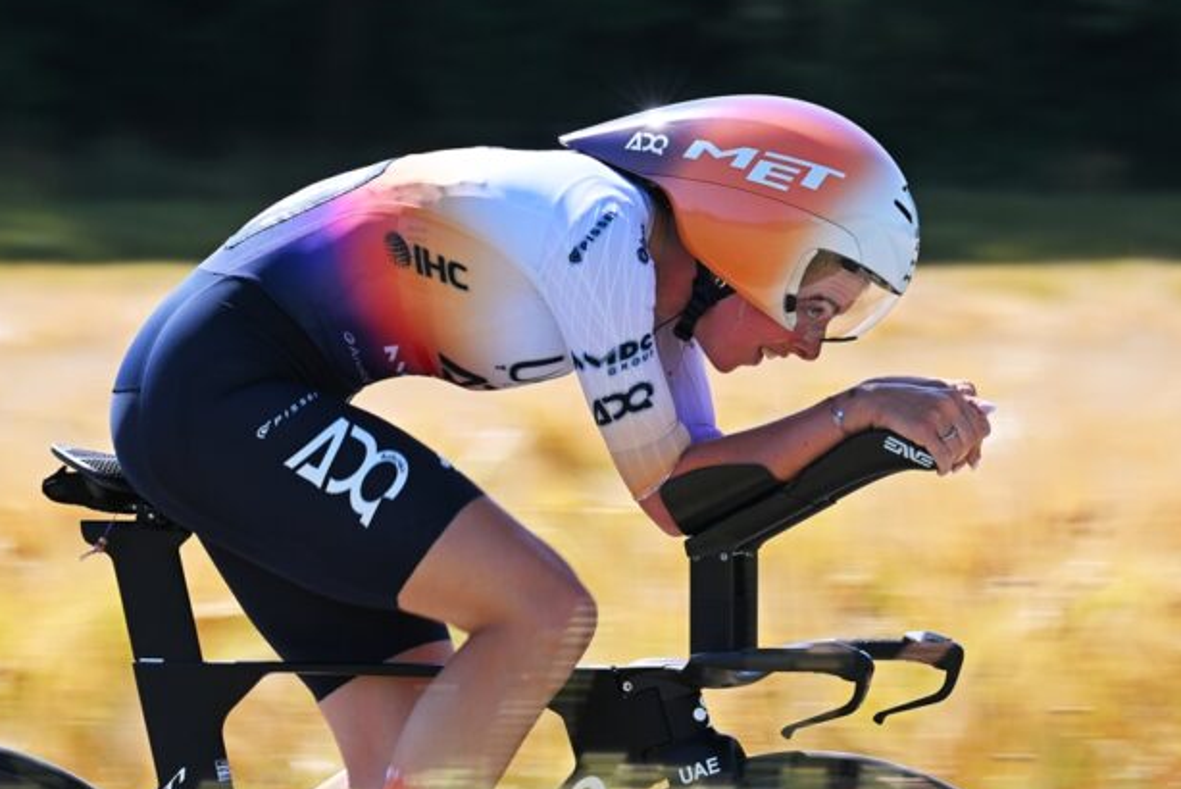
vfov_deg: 3.7
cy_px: 439
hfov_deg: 5.5
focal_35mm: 375
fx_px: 12307
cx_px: 537
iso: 250
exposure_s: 1/250
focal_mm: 200
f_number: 11
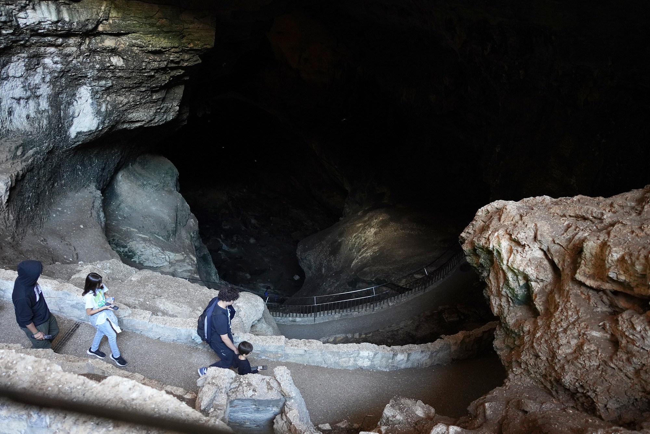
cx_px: 325
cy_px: 217
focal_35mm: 28
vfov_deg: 46.4
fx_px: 506
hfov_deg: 65.5
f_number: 4
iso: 3200
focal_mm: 28
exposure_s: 1/100
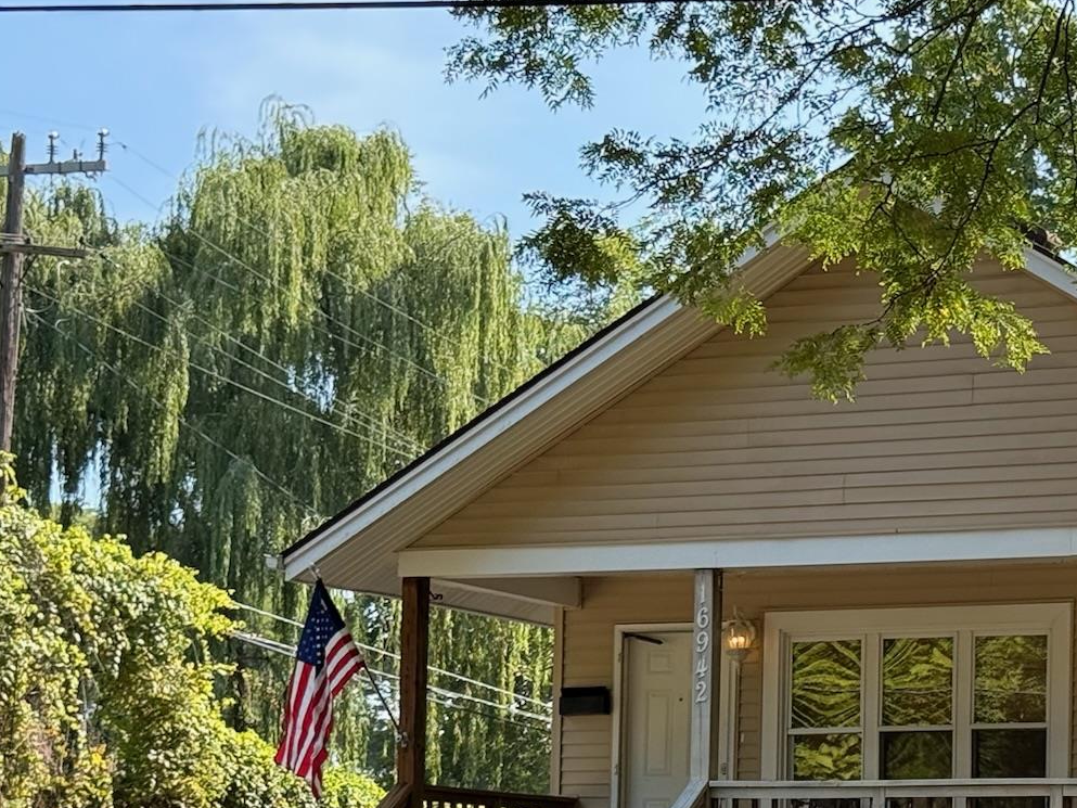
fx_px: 3081
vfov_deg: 14.7
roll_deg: -1.0
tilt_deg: +3.8
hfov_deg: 19.4
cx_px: 1015
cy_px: 784
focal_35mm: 99
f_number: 1.78
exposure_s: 1/1070
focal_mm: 6.76
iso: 64
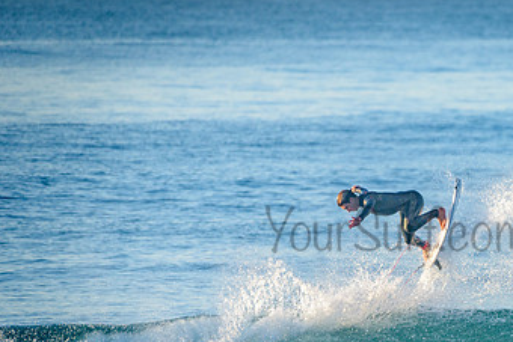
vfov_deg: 1.6
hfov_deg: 2.4
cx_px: 421
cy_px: 216
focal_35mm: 852
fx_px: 12146
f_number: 5.6
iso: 640
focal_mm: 500
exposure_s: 1/2000
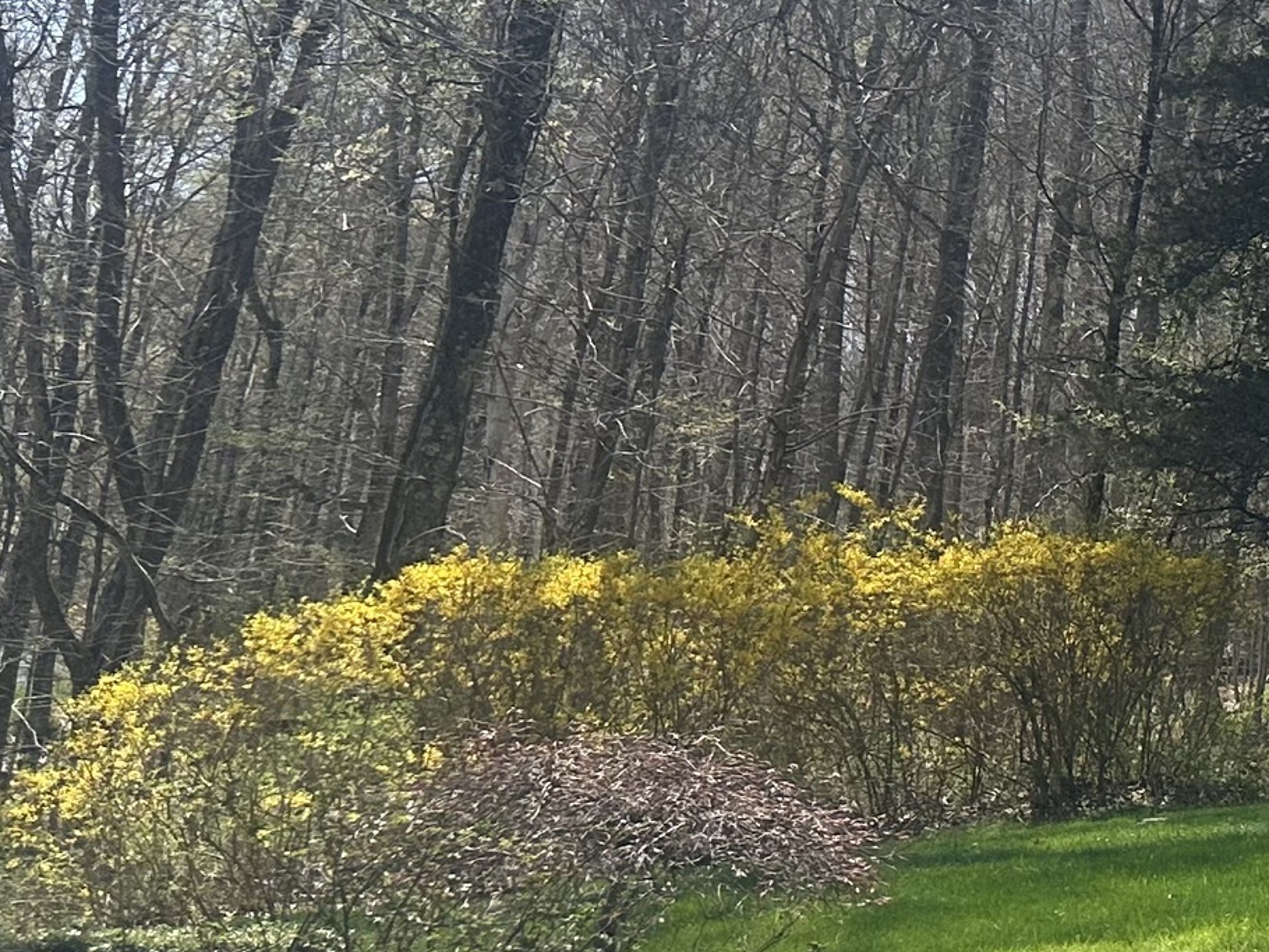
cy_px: -100
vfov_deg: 17.6
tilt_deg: +20.4
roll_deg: -2.9
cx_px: 2095
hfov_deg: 19.7
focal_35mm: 81
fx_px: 2970
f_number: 1.78
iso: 80
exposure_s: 1/3247
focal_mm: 6.86
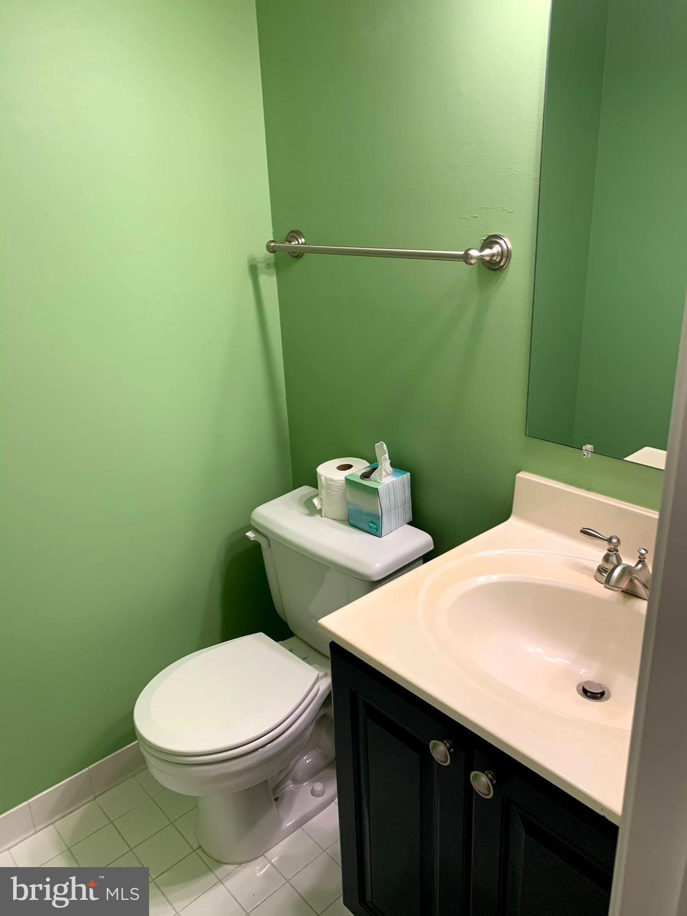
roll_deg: +3.2
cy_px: 458
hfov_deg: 53.1
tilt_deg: -20.9
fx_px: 688
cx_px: 344
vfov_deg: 67.3
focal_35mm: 26
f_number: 1.8
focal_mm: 4.25
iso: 50
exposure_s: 1/60
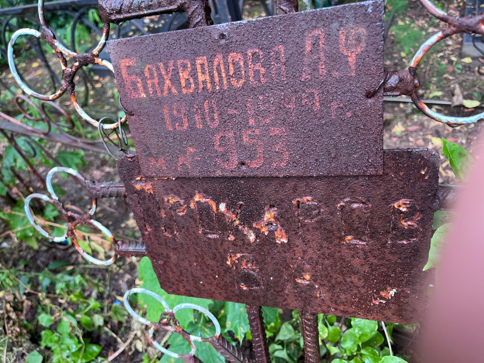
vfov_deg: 53.1
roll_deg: +16.5
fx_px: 364
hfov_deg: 67.3
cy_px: 182
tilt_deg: -39.9
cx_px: 242
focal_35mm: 26
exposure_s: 1/116
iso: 125
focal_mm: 5.1
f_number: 1.6
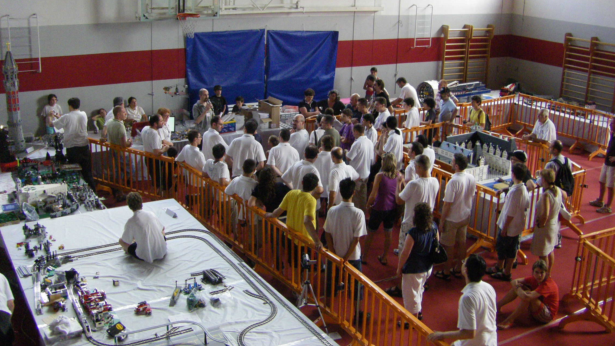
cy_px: 131
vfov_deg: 28.2
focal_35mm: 42
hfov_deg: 48.4
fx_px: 685
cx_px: 309
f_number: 3.5
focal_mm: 6.3
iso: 500
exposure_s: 1/50
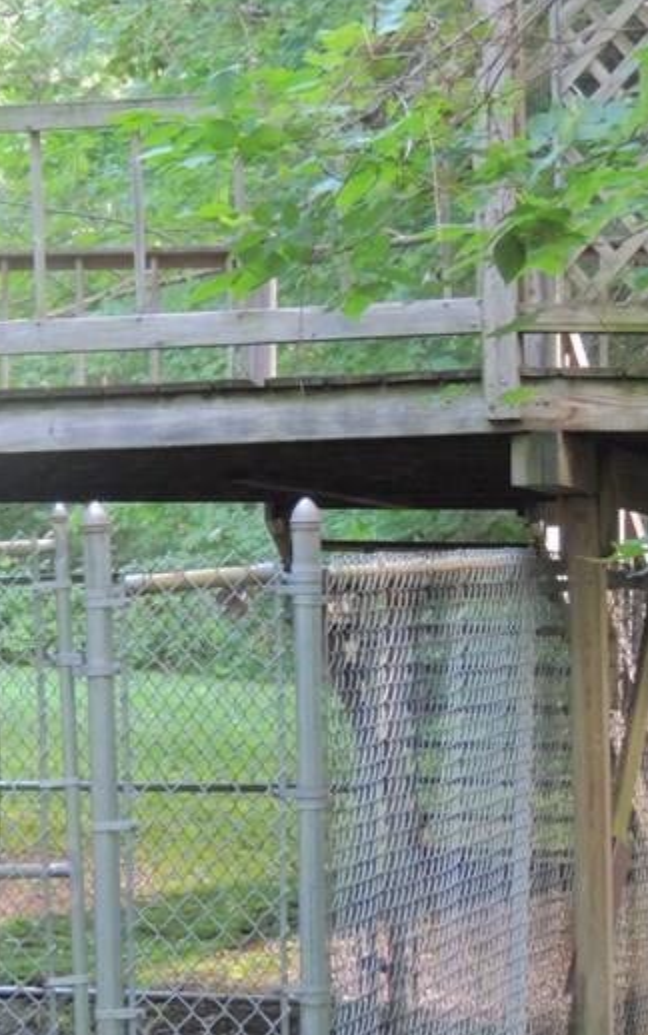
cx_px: 88
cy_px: 619
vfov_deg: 11.8
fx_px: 5027
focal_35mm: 178
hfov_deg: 7.4
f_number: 4
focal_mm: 15.1
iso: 560
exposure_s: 1/25
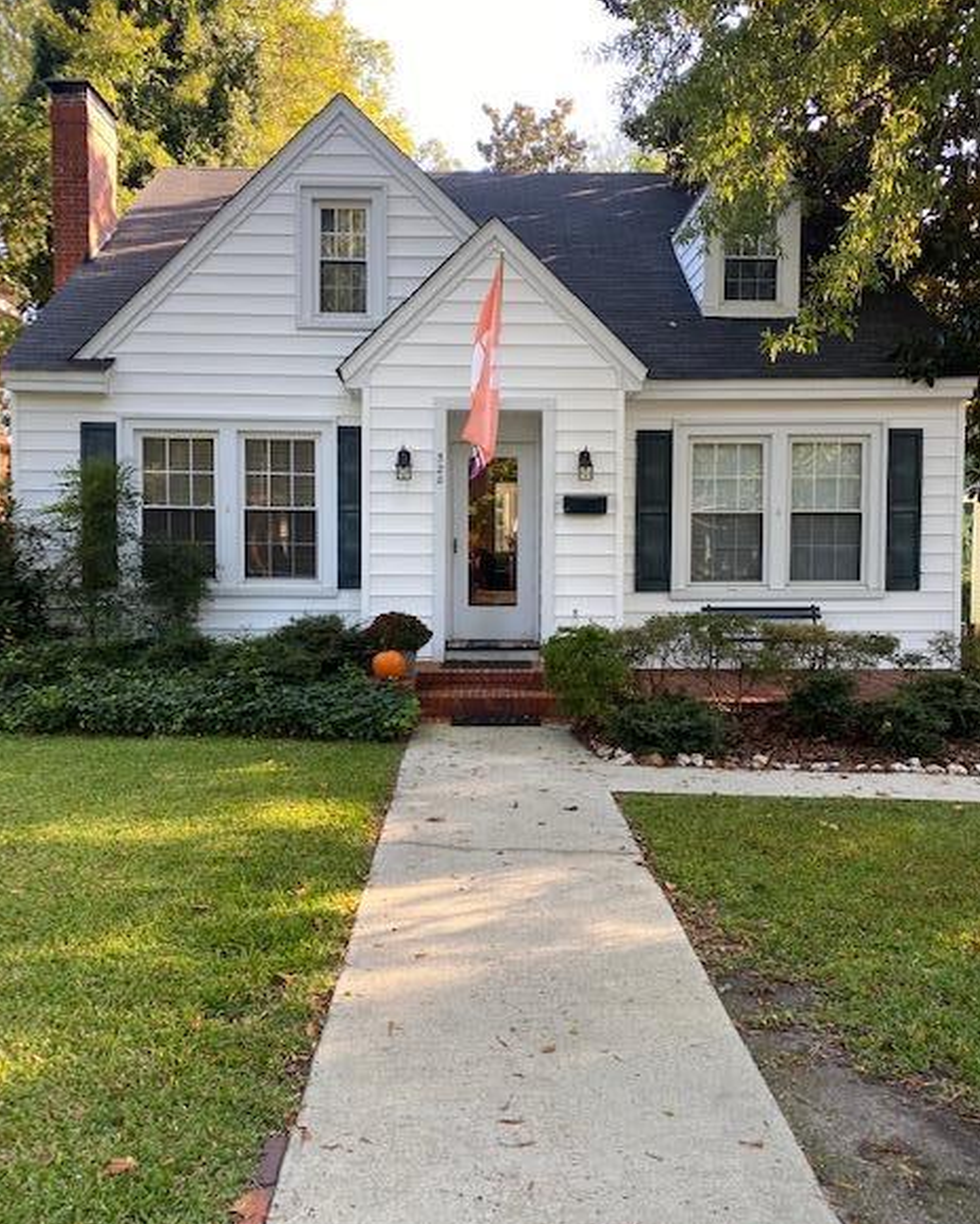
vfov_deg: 62.2
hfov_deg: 51.5
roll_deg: +0.0
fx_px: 1015
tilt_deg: -3.0
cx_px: 488
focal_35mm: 28
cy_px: 614
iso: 32
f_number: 1.8
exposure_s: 1/122
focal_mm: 4.25
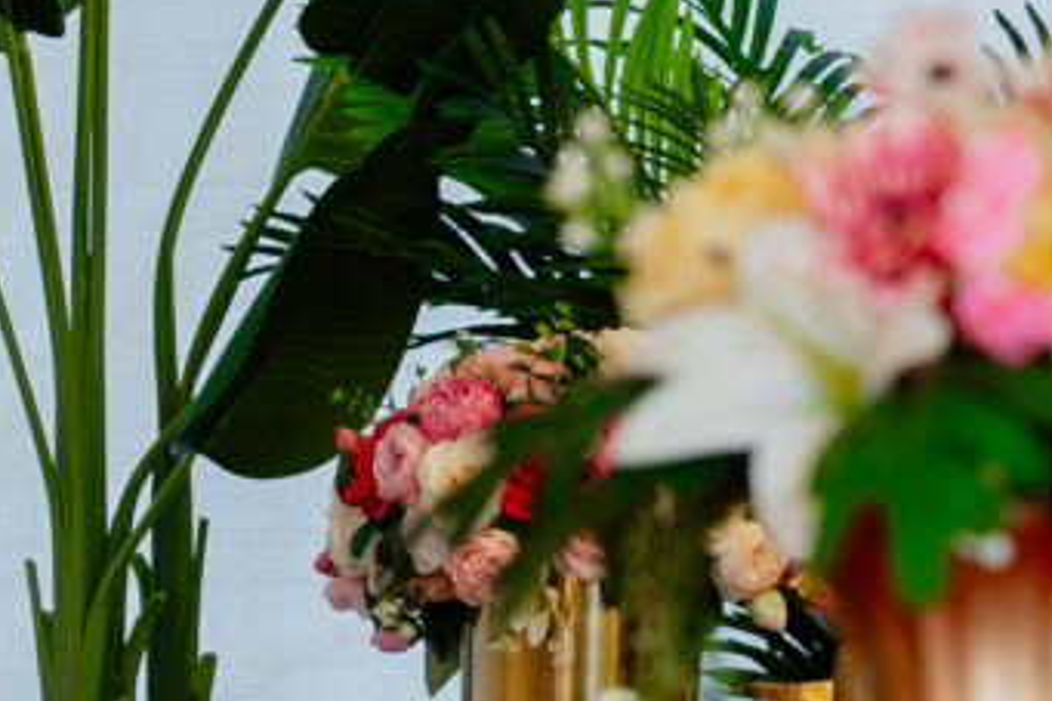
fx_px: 10748
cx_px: 2702
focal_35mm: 368
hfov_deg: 5.4
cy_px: 100
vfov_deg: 3.7
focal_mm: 49
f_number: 2.8
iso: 250
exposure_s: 1/125
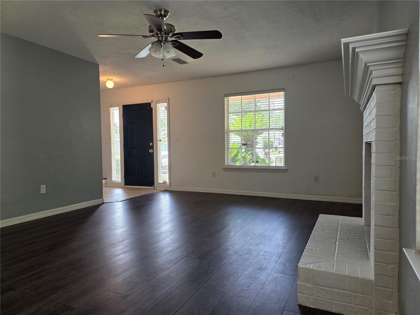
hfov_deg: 73.9
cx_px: 210
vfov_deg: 58.9
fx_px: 279
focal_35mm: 23
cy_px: 158
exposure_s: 1/120
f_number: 1.7
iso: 100
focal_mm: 6.3
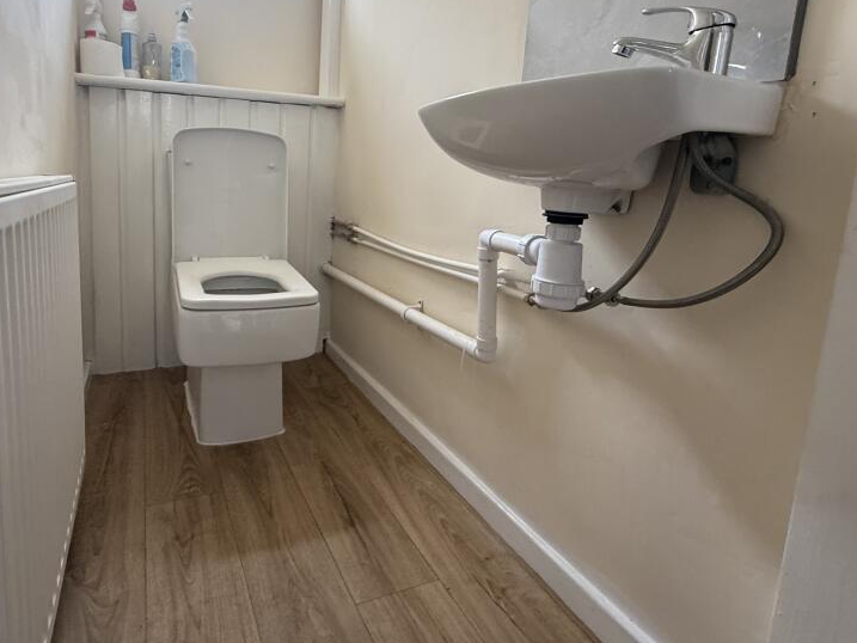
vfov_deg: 64.9
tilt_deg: -6.6
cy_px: 234
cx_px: 333
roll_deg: -2.8
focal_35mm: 20
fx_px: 495
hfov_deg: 80.5
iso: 250
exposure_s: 1/99
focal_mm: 2.22
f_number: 2.2
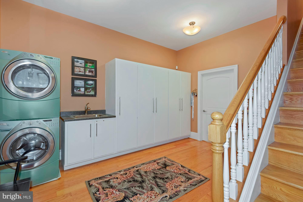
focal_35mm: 16
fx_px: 135
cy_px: 101
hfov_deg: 96.7
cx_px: 152
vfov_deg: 73.8
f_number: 8
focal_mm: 16
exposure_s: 1/40
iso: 200
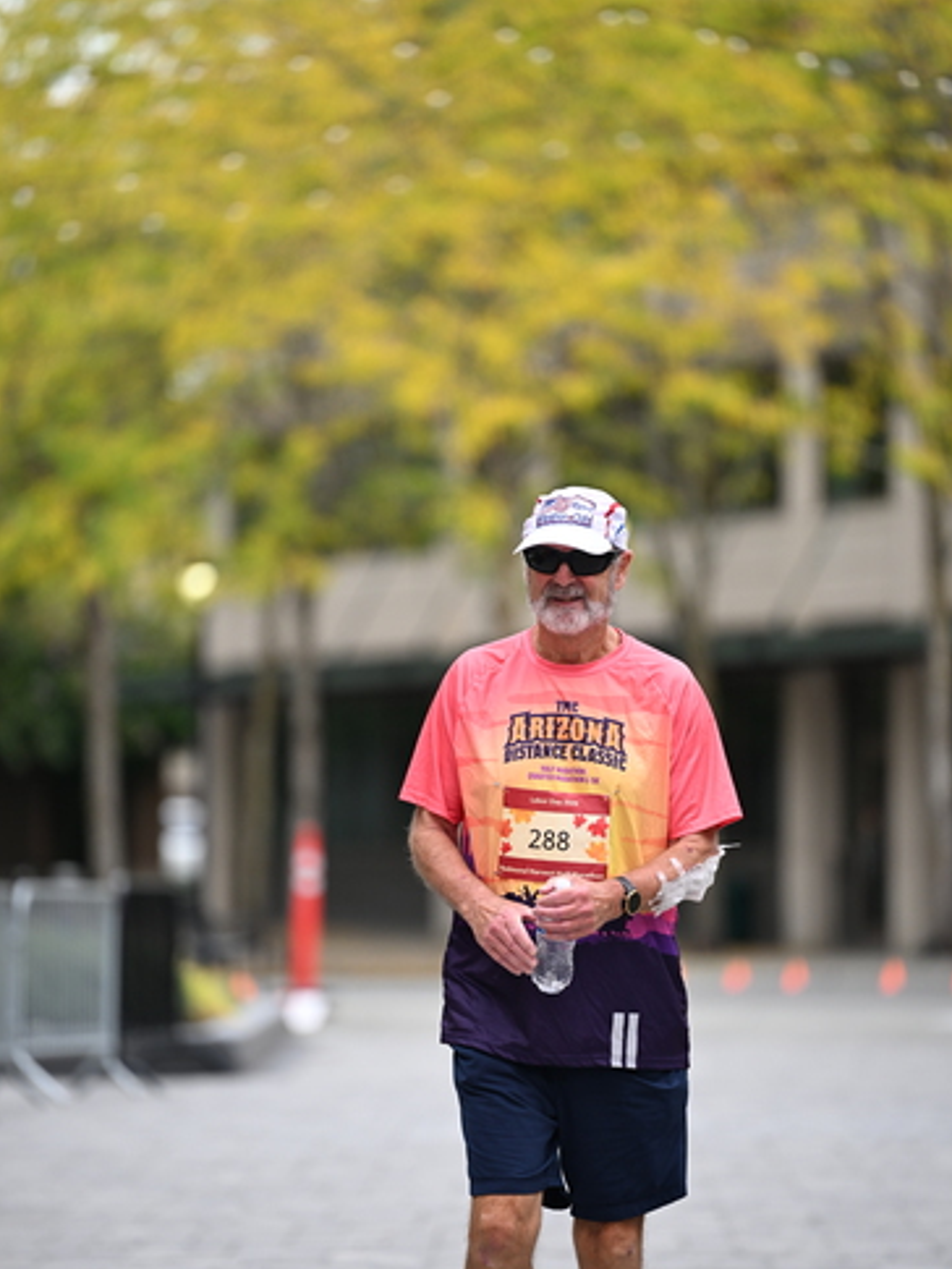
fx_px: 7990
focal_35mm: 218
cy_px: 706
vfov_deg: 9.1
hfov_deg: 6.8
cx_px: 477
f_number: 2.8
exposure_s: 1/2000
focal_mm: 200
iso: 640
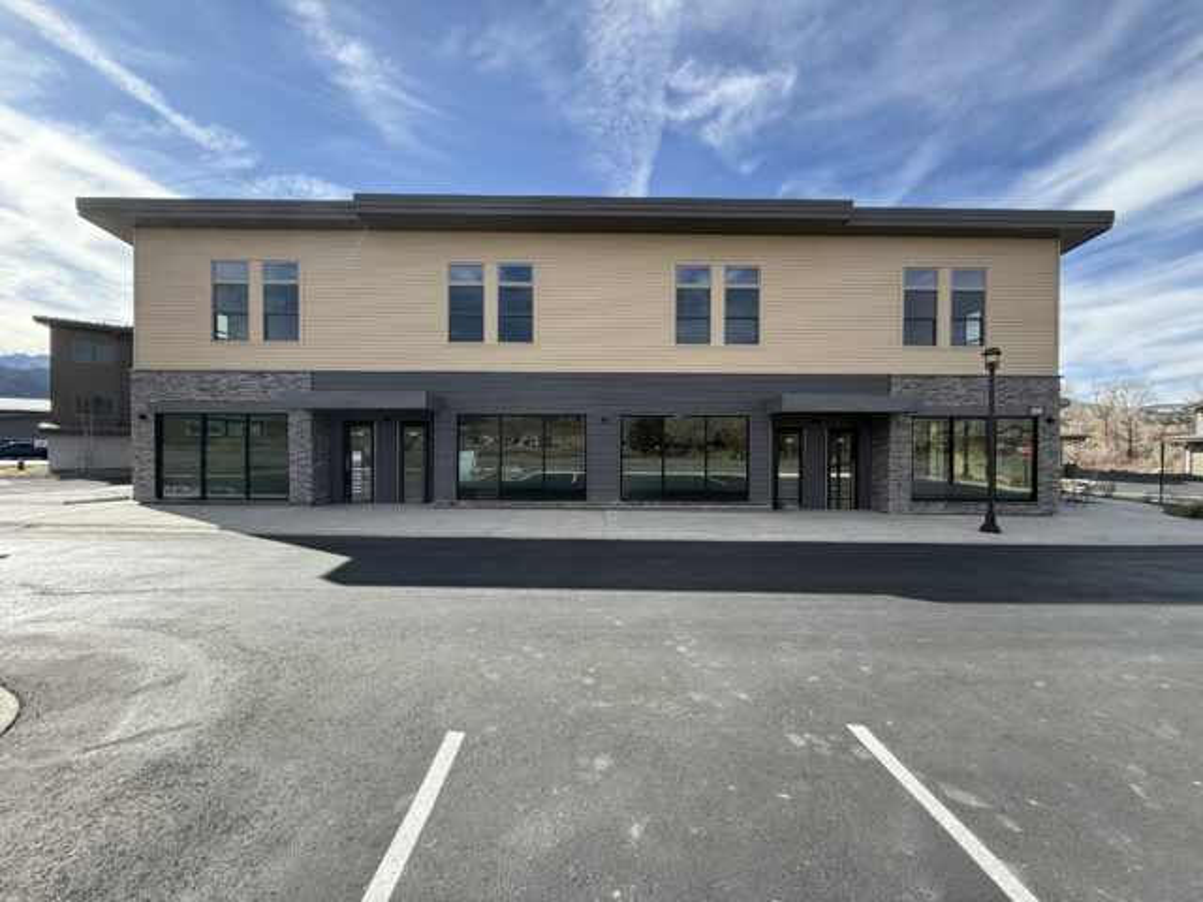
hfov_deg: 102.1
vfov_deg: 85.7
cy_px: 451
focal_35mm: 14
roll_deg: -0.7
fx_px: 487
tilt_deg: -0.8
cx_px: 602
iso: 50
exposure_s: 1/717
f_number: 2.2
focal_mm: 2.22
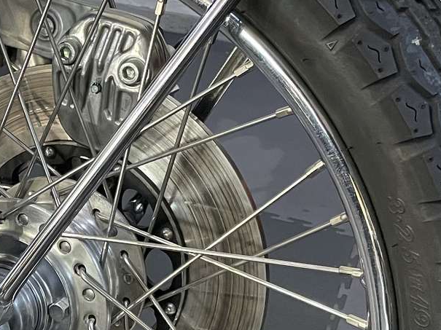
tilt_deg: -32.9
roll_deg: +0.7
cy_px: 160
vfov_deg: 17.1
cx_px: 55
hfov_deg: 22.3
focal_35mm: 86
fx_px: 1095
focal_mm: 4.2
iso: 400
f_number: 1.6
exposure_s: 1/50
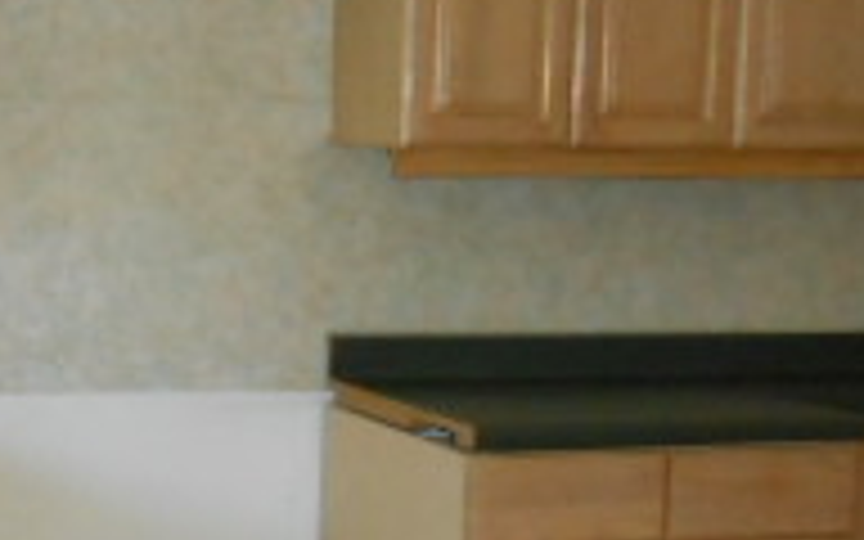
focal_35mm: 92
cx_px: -45
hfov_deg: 21.6
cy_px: 436
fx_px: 2166
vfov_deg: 14.1
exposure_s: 1/25
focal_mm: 4.6
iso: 320
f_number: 3.5
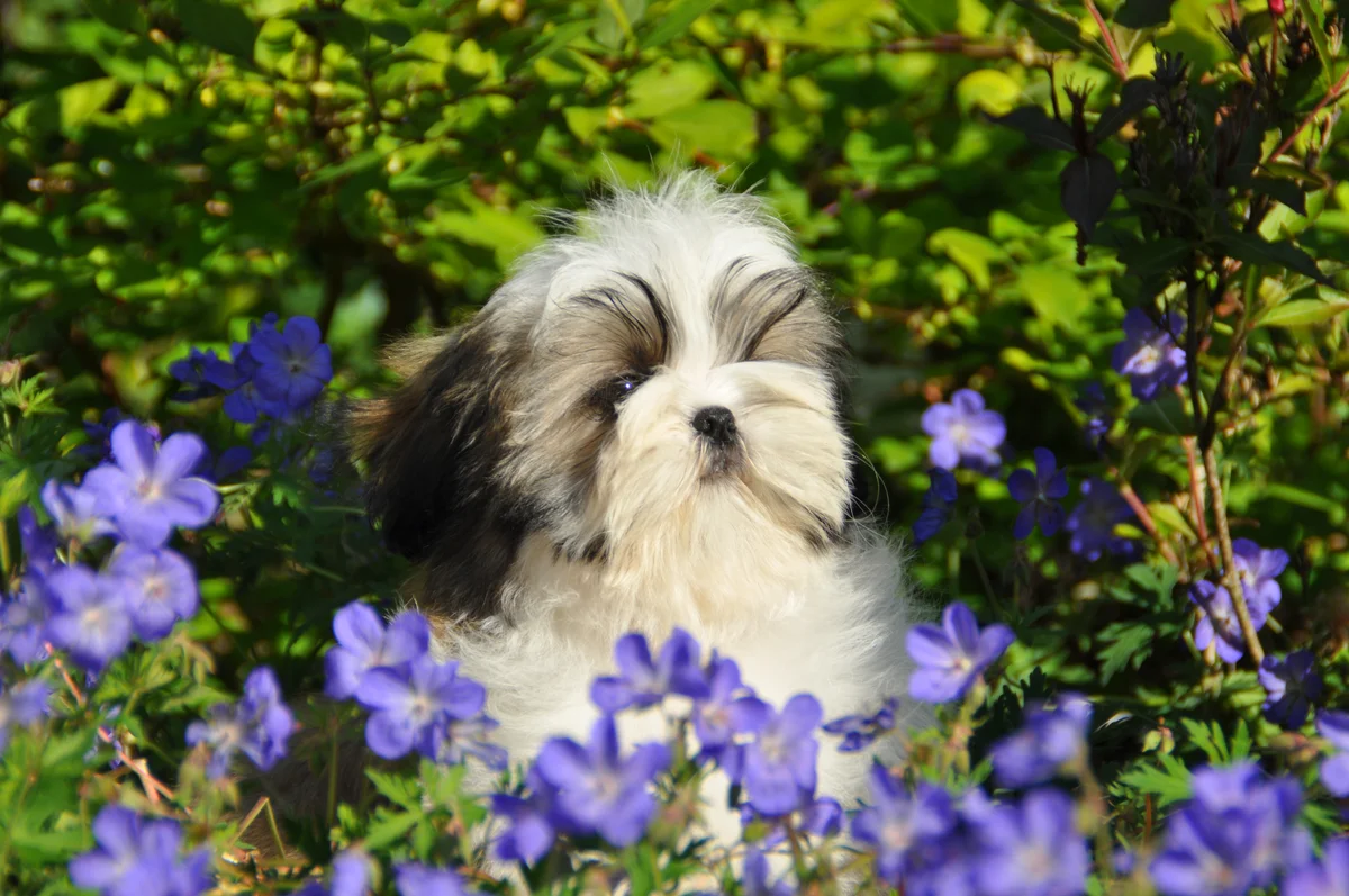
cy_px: 448
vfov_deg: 4.6
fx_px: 11228
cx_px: 674
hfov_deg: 6.9
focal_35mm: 300
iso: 200
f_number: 6.3
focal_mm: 200
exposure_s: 1/800
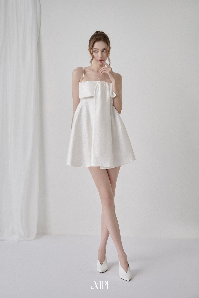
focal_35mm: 70
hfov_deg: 19.5
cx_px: 100
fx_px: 580
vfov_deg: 28.8
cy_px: 149
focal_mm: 70
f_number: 4.5
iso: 320
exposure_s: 1/160
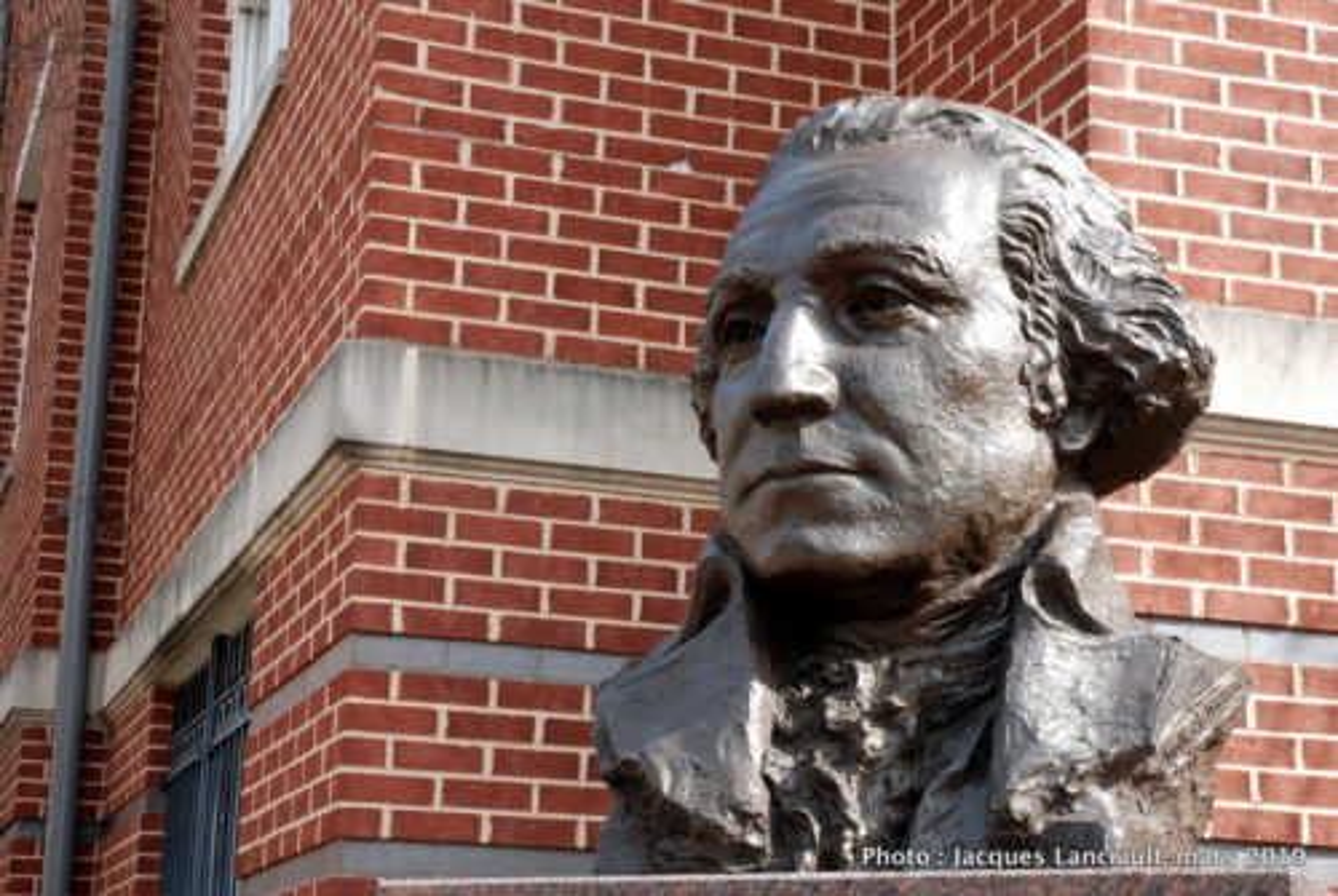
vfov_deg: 20.7
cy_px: 448
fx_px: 2457
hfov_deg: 30.5
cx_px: 669
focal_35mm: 66
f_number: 10
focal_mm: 44
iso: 100
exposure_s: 1/30
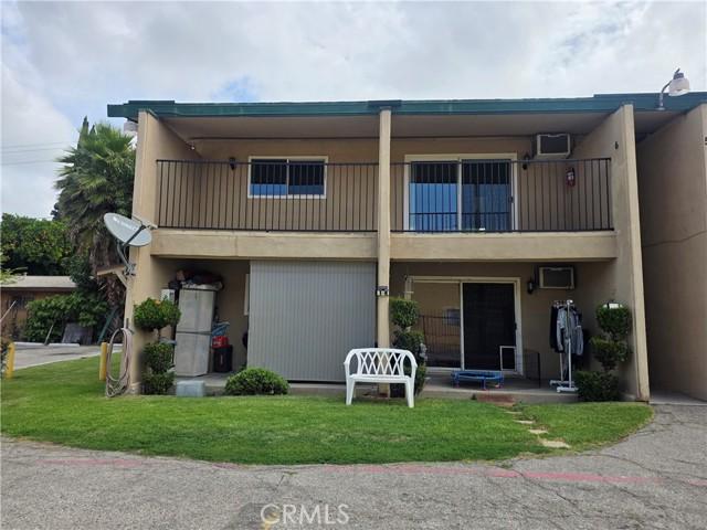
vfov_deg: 58.9
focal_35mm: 23
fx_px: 470
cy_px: 265
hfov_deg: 73.9
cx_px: 354
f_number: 1.7
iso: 80
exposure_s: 1/7061
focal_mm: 6.25
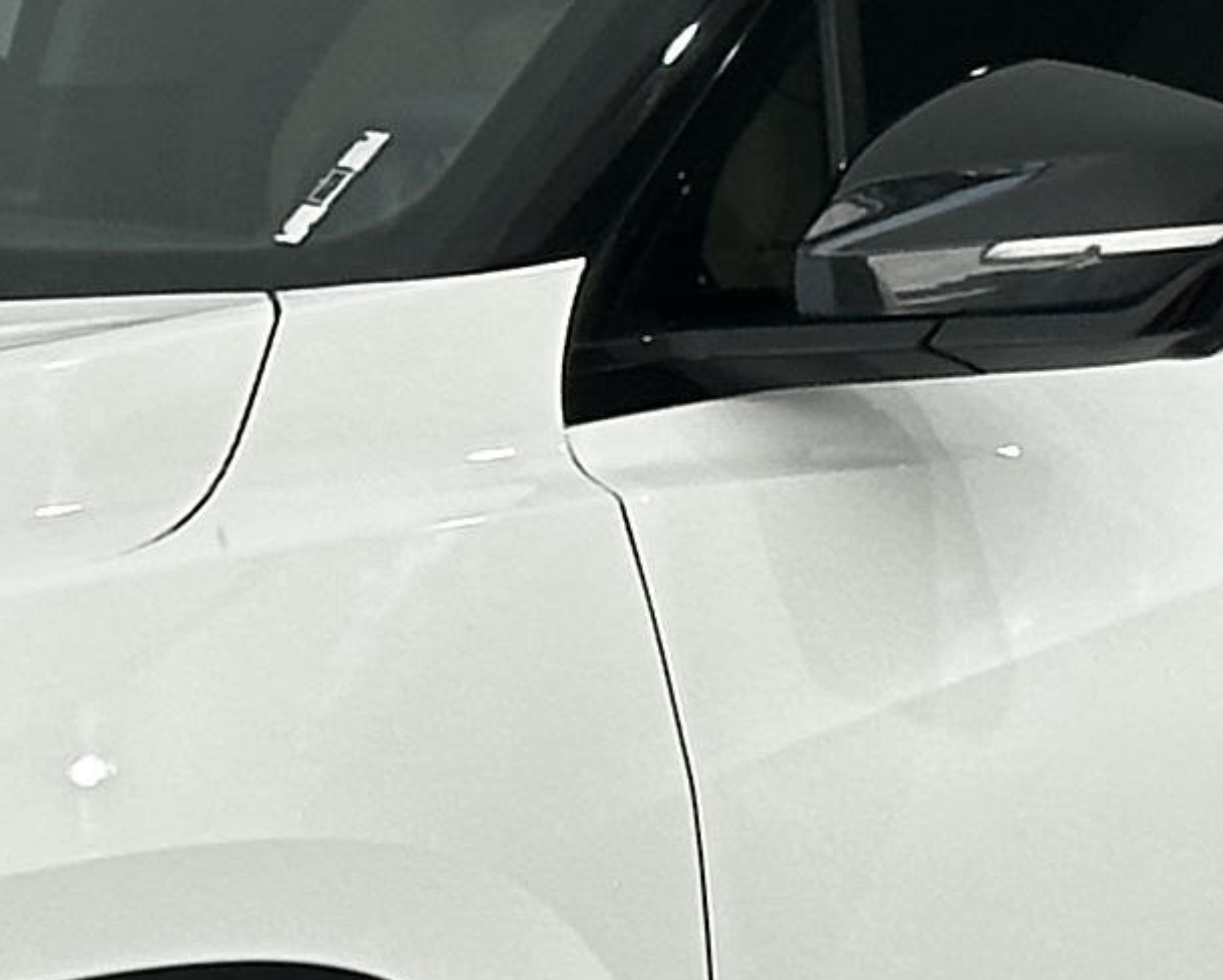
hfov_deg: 6.2
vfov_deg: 5.0
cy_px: 795
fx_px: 11228
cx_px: 159
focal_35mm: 310
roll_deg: -0.5
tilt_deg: -6.6
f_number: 1.78
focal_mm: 6.86
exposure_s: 1/797
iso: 64
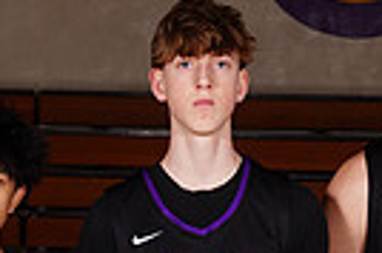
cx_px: 405
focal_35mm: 303
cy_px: 414
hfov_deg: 6.8
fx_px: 3211
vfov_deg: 4.5
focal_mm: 70
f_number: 7.1
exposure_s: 1/200
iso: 200
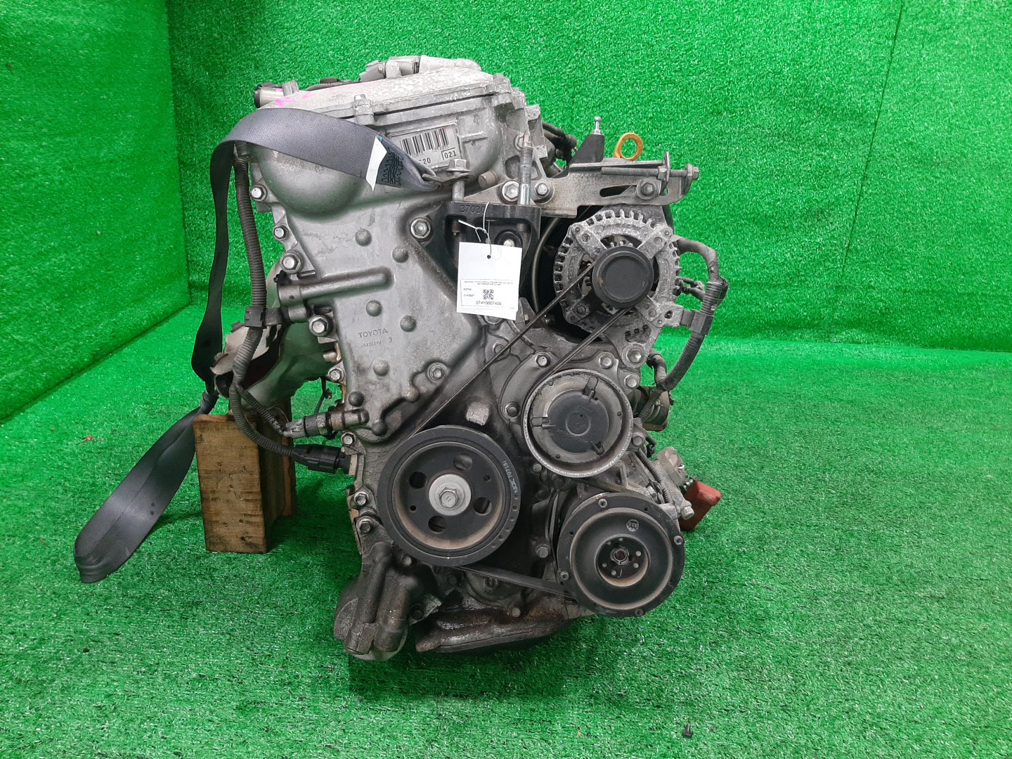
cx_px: 506
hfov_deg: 67.3
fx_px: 760
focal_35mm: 26
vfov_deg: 53.1
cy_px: 380
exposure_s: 1/50
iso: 163
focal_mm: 3.93
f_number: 1.7
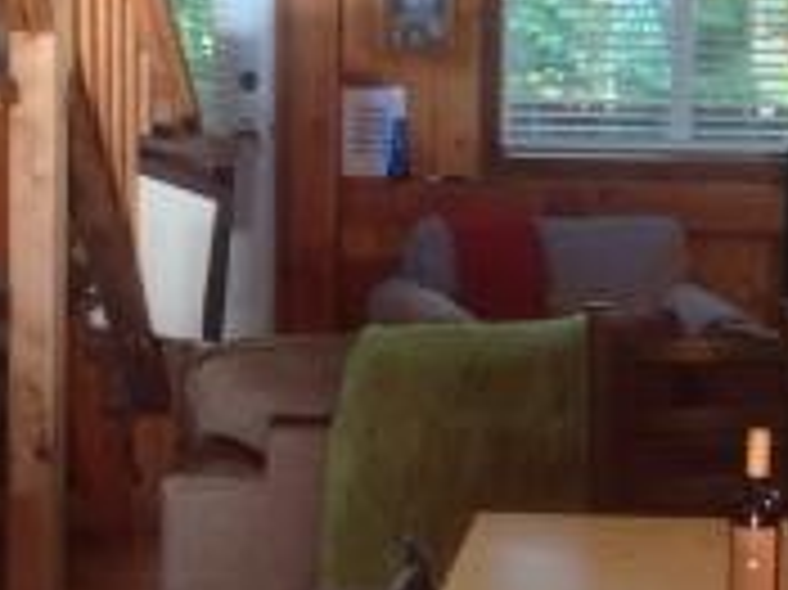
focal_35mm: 120
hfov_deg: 16.2
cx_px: 689
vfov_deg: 12.3
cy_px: 248
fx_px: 2730
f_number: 2.4
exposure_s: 1/15
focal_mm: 4.28
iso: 80
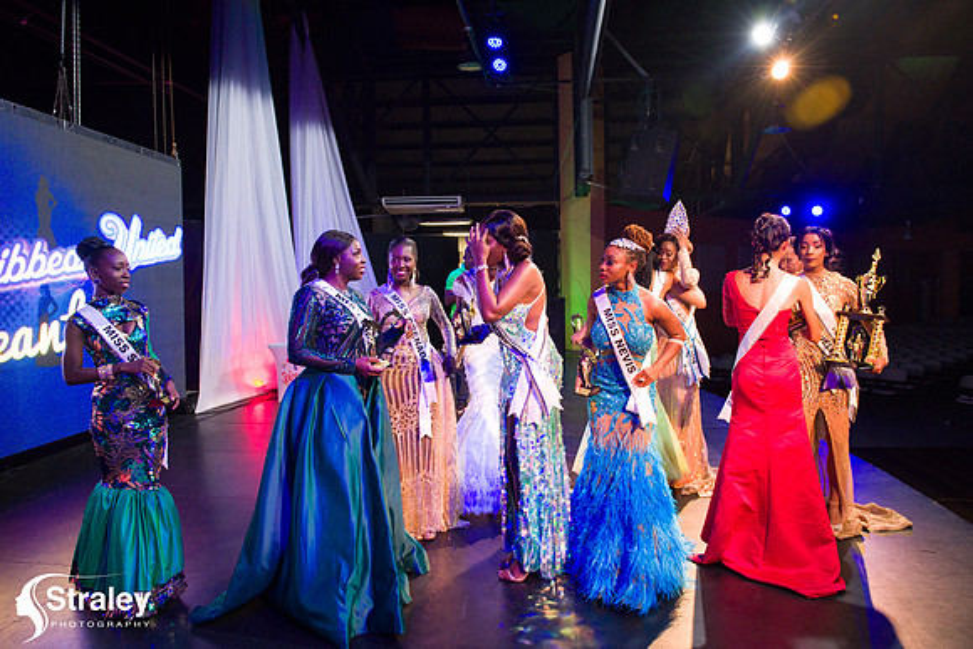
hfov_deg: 69.4
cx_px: 486
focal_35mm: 26
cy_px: 324
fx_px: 703
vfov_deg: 49.6
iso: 4000
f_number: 5
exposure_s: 1/160
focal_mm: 26
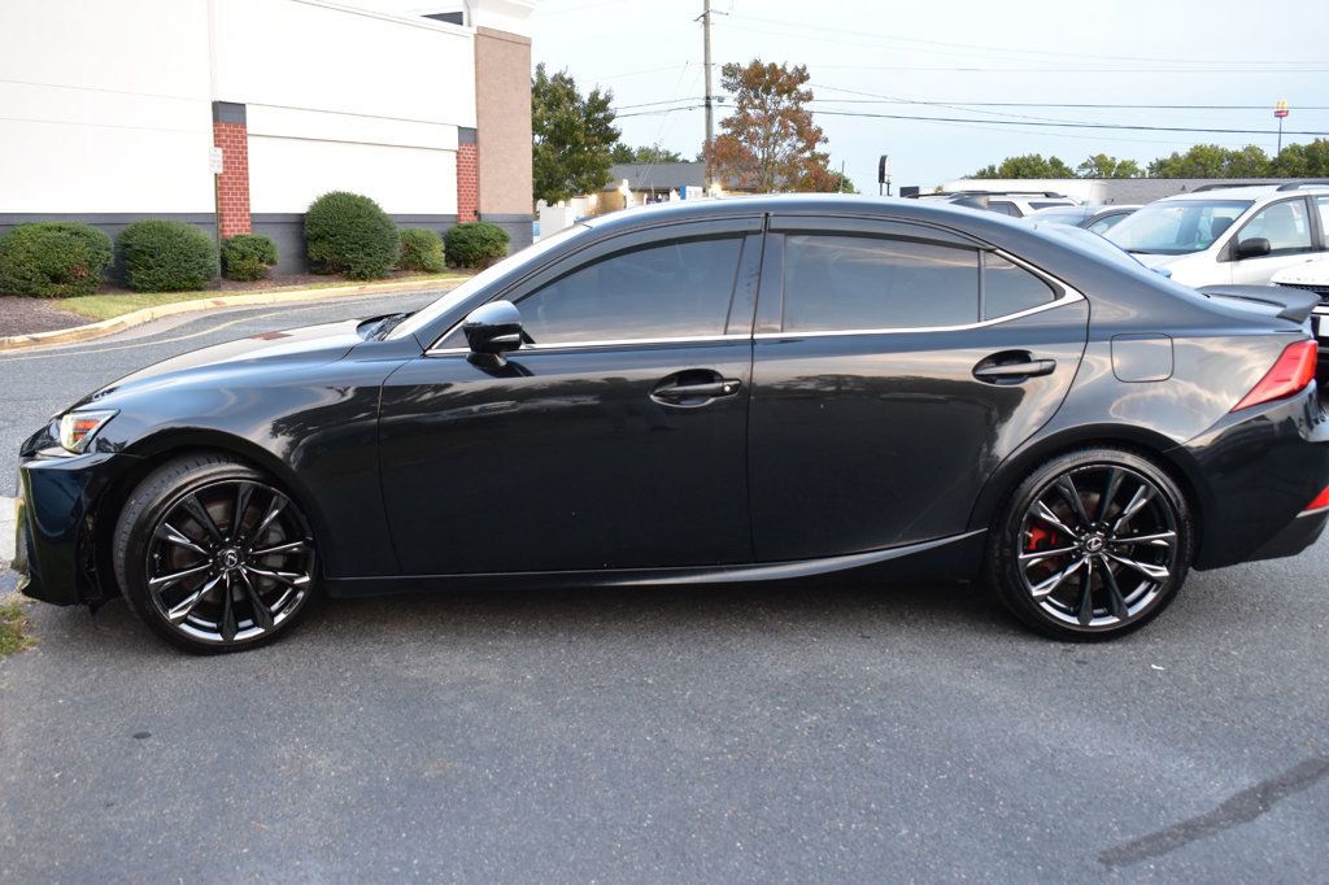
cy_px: 442
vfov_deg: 38.3
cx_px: 664
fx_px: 1273
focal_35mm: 34
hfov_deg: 55.1
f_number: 6.3
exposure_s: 1/15
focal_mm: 23
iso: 800
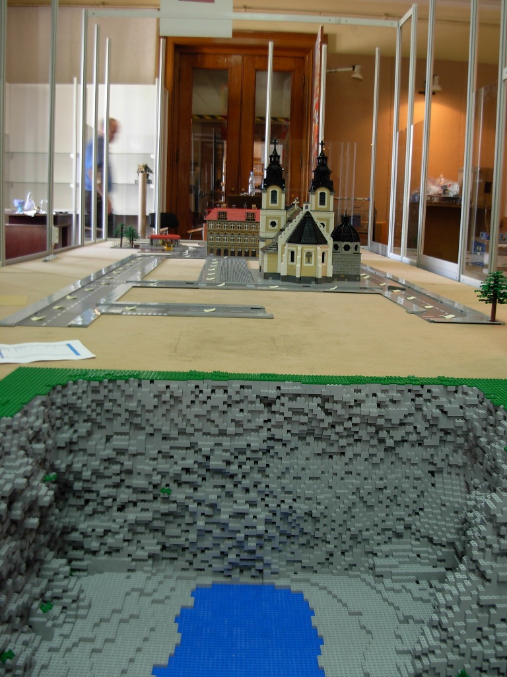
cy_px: 338
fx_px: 742
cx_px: 254
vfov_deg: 49.0
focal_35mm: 38
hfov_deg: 37.7
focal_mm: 6.3
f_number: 2.9
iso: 79
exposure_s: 1/10.6
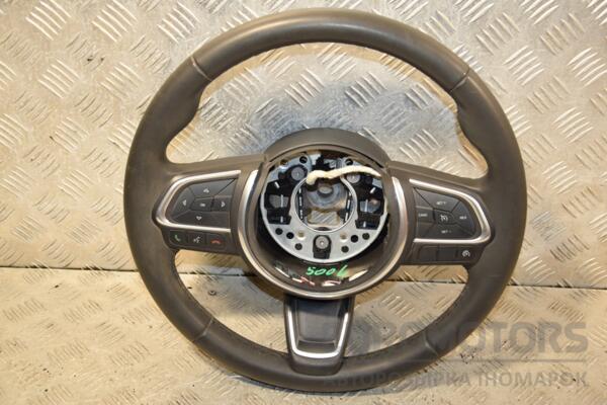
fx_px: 860
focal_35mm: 51
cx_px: 304
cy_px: 202
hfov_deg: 38.9
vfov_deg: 26.5
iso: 800
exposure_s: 1/160
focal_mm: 34
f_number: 5
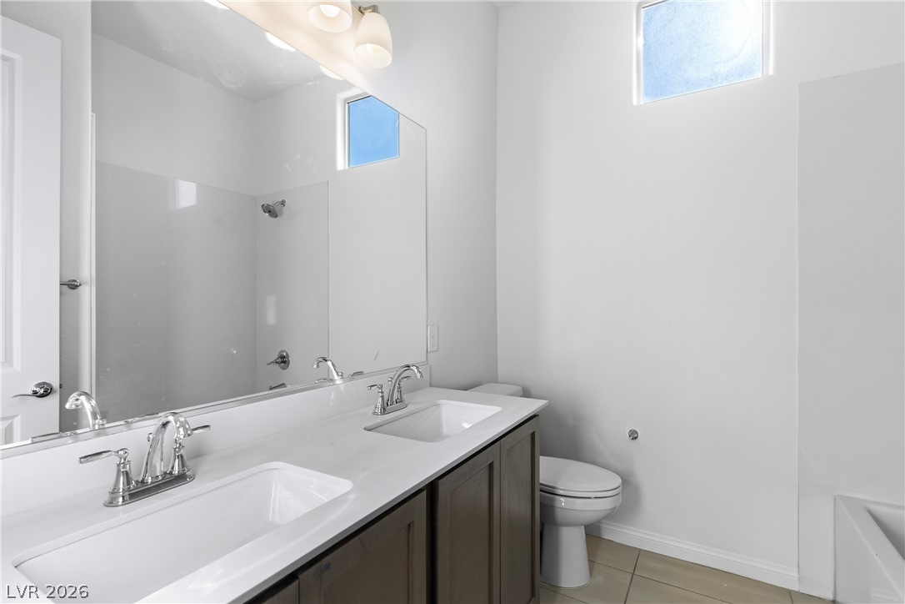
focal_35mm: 17
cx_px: 452
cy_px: 302
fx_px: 427
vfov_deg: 70.4
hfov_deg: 93.3
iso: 400
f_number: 8
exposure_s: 1/50
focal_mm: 17
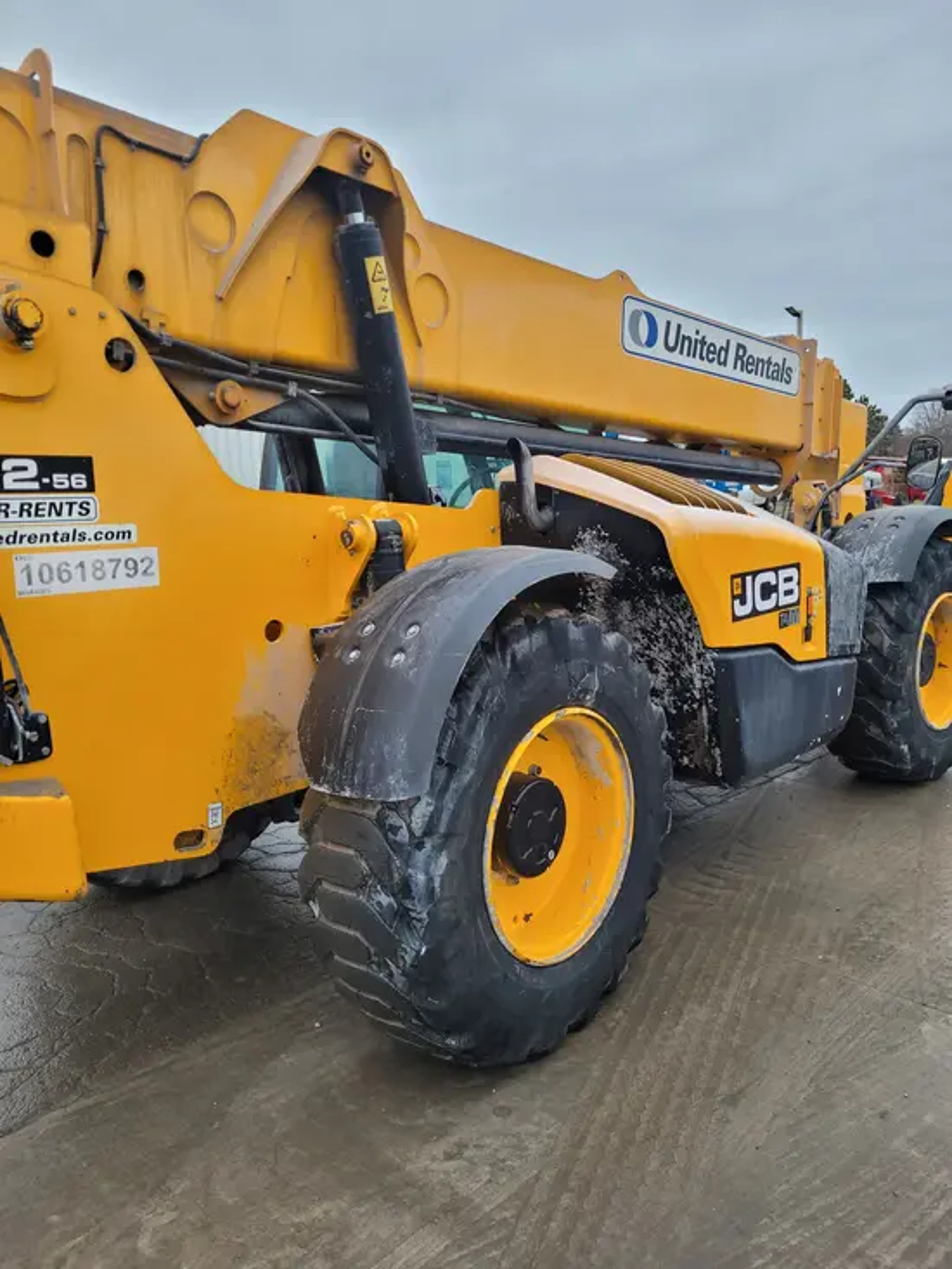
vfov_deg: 67.3
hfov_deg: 53.1
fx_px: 953
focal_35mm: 26
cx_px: 476
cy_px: 634
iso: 64
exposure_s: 1/120
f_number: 1.8
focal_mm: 5.4
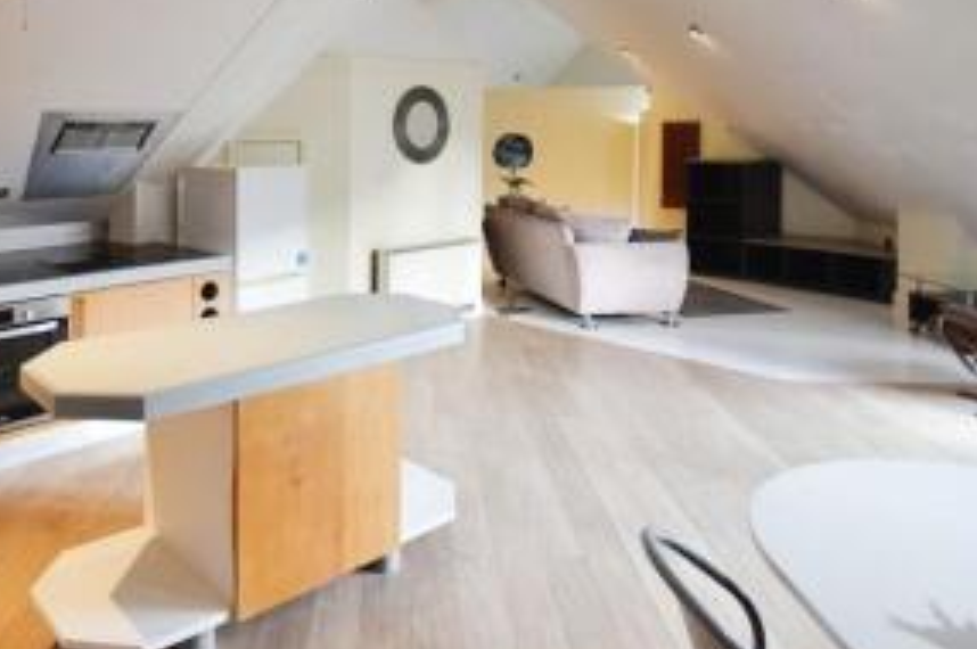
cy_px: 354
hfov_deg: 69.4
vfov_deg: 51.1
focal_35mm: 25
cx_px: 321
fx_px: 678
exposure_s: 1/60
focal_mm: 10
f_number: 4
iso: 720
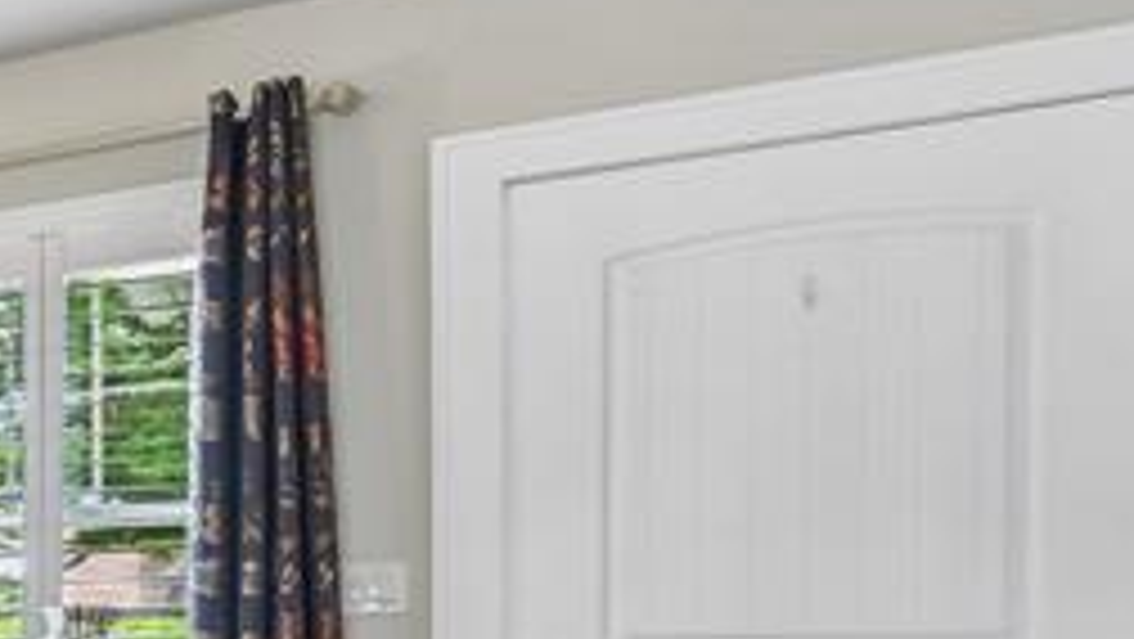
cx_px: -981
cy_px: 680
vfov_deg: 22.4
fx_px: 1534
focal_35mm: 51
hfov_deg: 21.4
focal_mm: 8
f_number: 4
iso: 320
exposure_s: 1/12
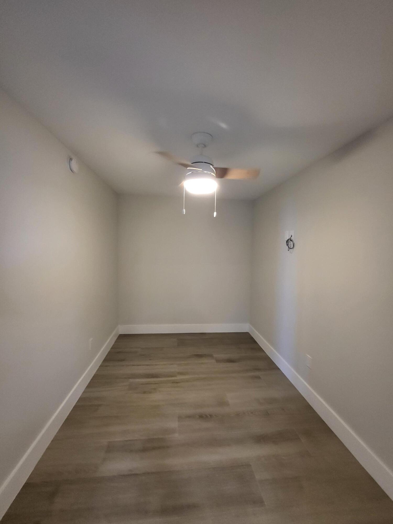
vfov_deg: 106.2
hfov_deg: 89.9
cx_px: 196
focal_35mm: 13
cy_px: 262
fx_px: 197
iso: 320
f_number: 2.2
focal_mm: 1.74
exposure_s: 1/40
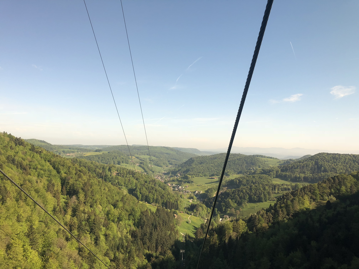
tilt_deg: +2.9
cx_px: 180
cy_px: 134
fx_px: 290
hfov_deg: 63.4
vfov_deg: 49.7
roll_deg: -2.7
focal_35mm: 28
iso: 20
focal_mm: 4
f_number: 1.8
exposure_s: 1/571
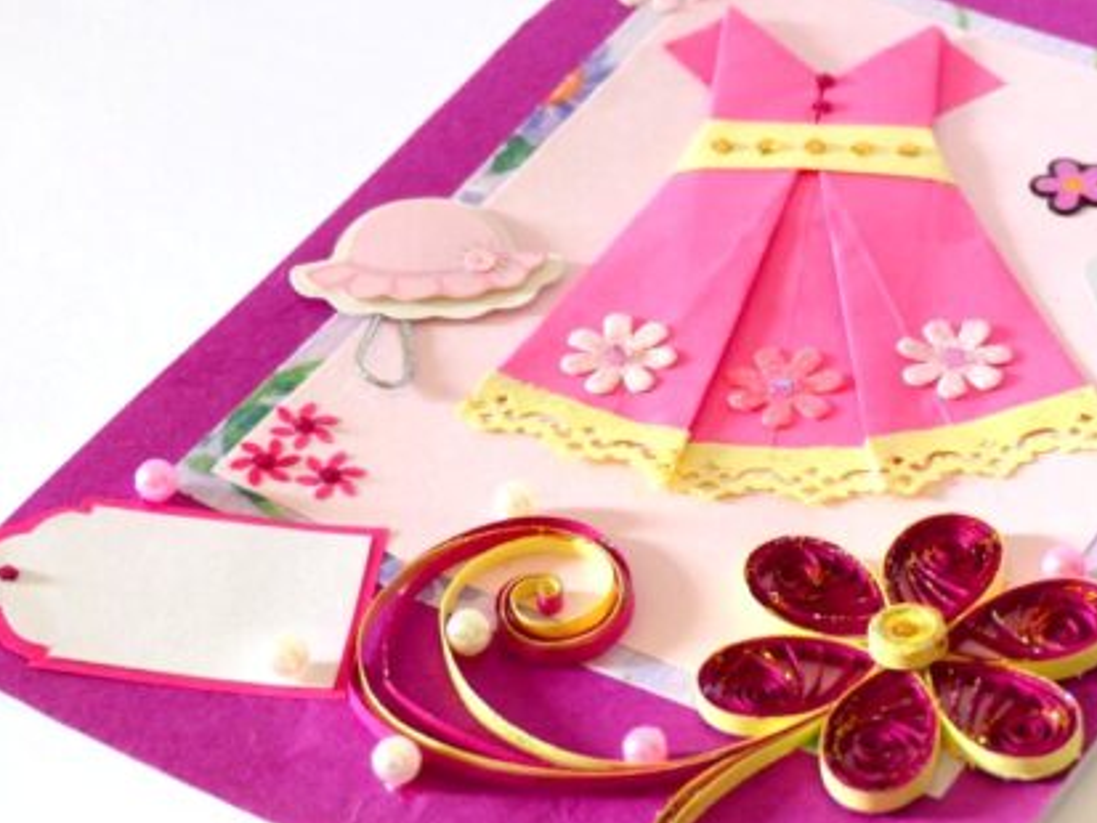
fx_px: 4470
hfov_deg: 14.0
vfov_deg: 10.5
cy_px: 340
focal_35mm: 141
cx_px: 709
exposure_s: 1/60
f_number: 2.8
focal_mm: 17.4
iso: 200
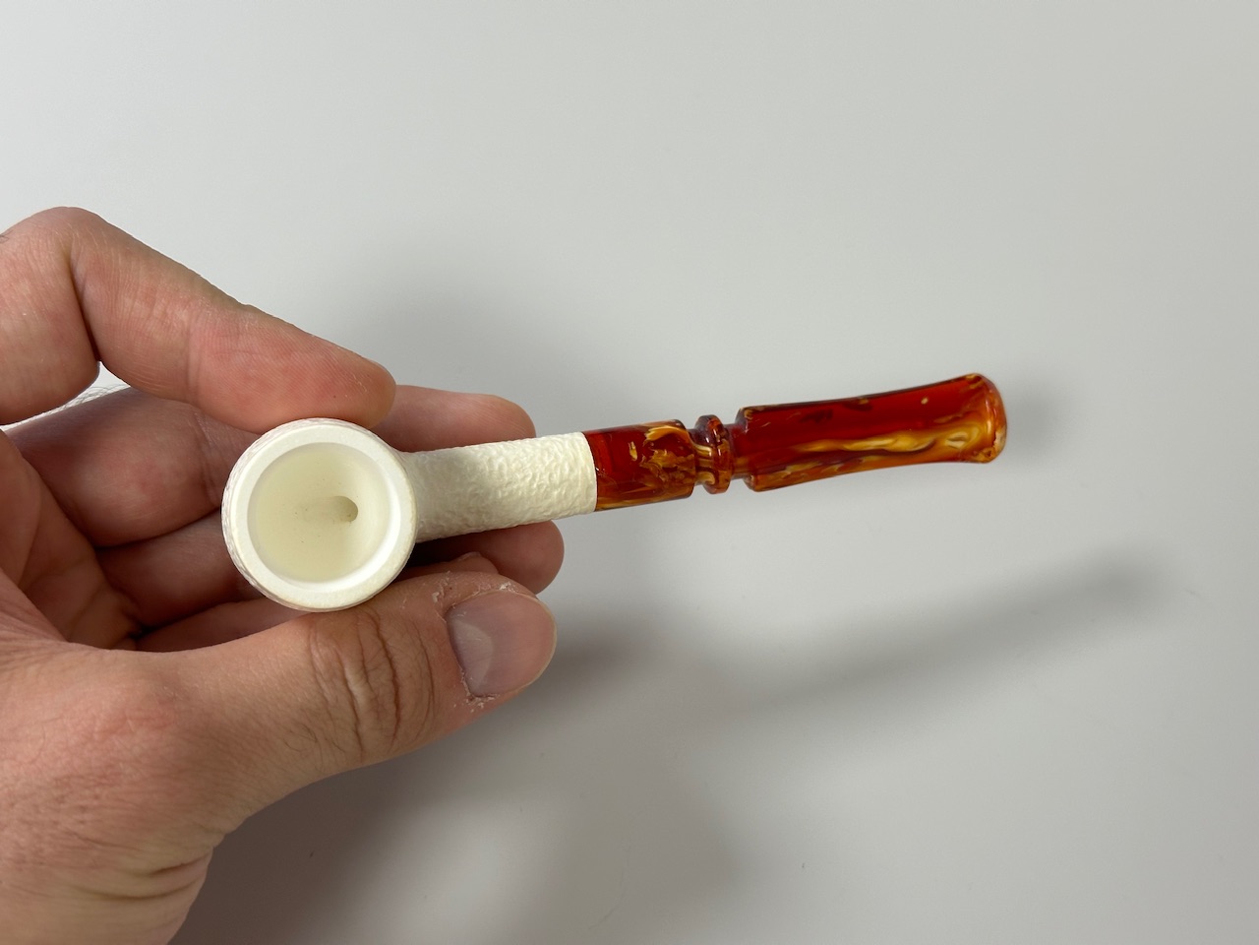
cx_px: 630
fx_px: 1746
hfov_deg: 39.7
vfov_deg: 30.3
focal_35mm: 48
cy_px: 472
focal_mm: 6.86
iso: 80
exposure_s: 1/82
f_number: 1.78
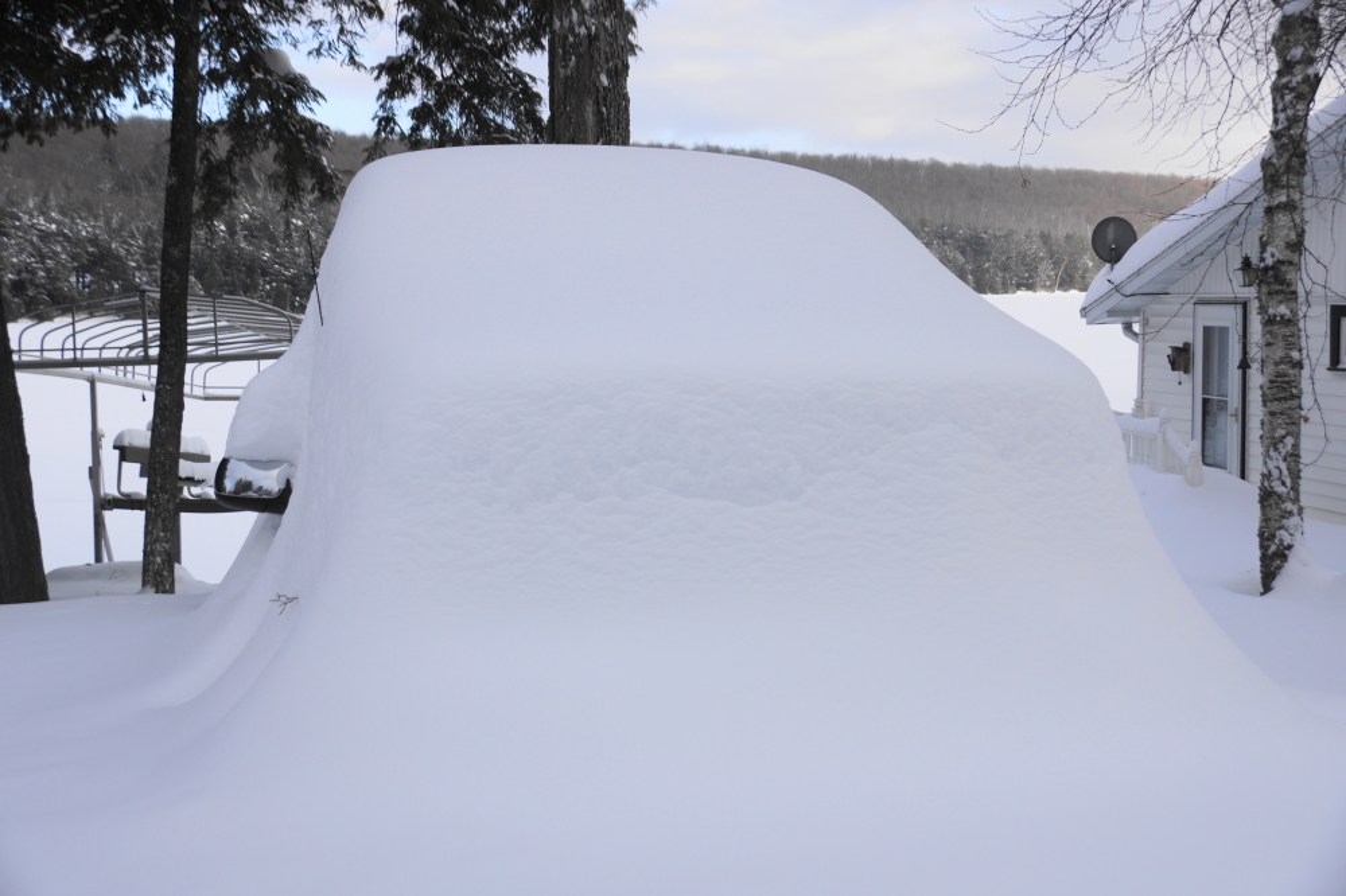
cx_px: 673
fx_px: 1570
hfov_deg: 46.4
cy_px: 448
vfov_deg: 31.9
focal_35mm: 42
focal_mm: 28
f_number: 5.6
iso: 100
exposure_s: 1/125
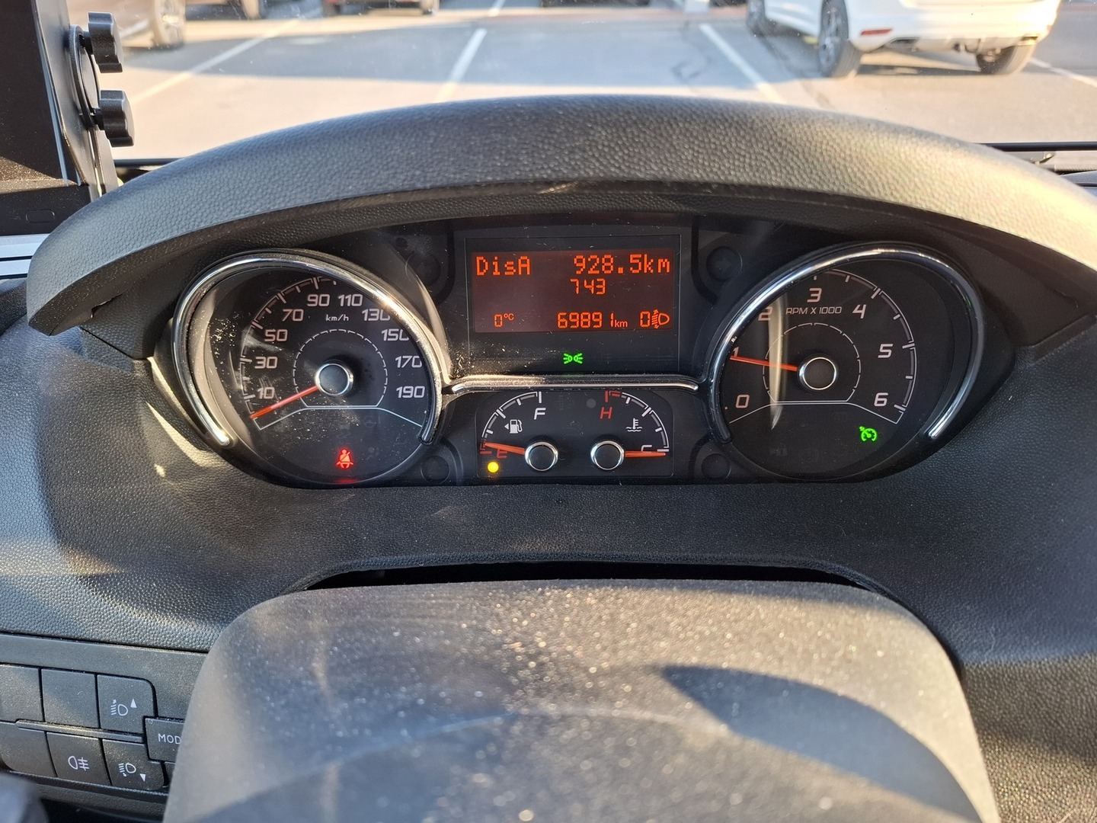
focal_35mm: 23
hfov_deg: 73.9
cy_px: 412
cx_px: 548
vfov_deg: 58.9
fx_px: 729
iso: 125
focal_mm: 5.54
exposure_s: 1/100
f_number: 1.8
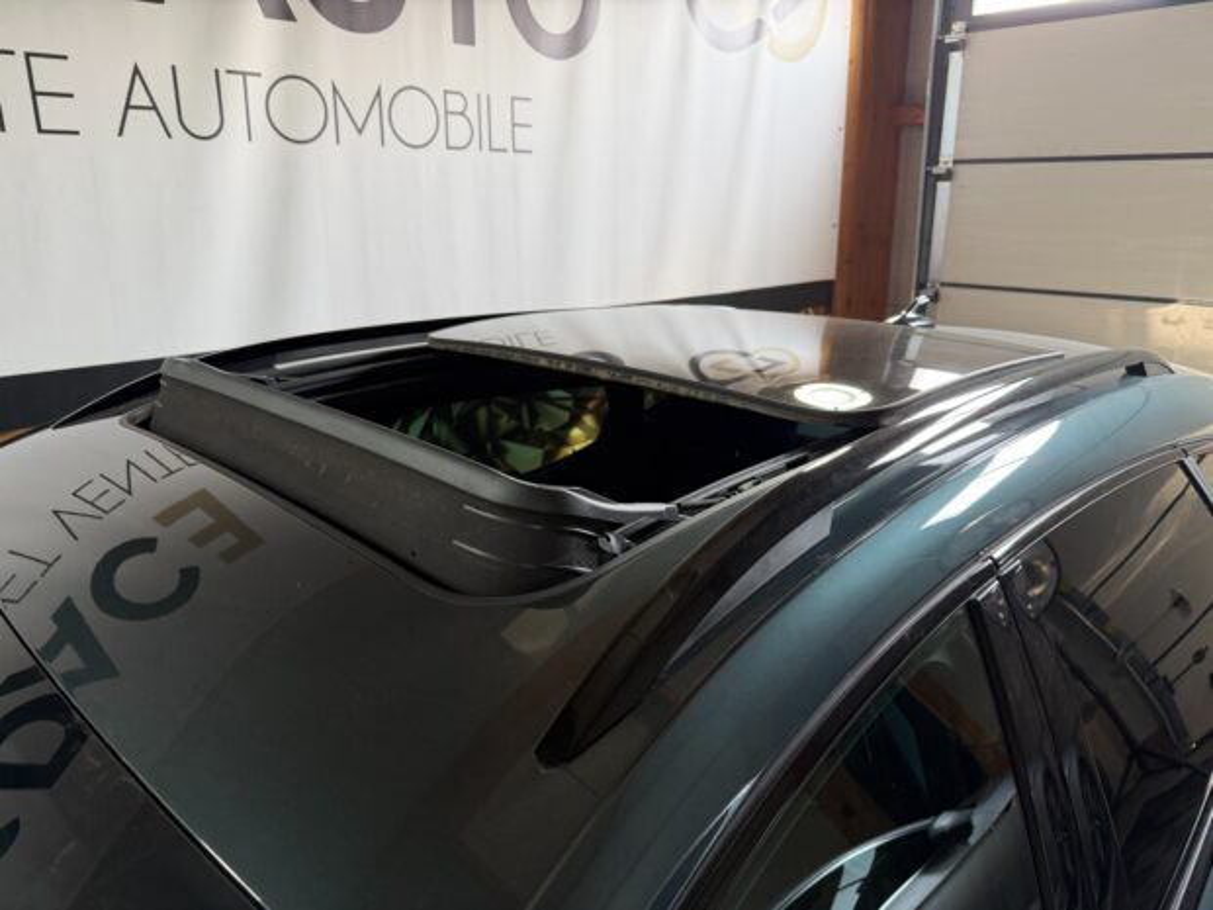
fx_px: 841
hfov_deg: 71.6
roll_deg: -0.3
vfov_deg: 56.8
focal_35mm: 24
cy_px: 455
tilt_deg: -16.9
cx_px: 606
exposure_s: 1/121
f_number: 1.78
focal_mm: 6.76
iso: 160
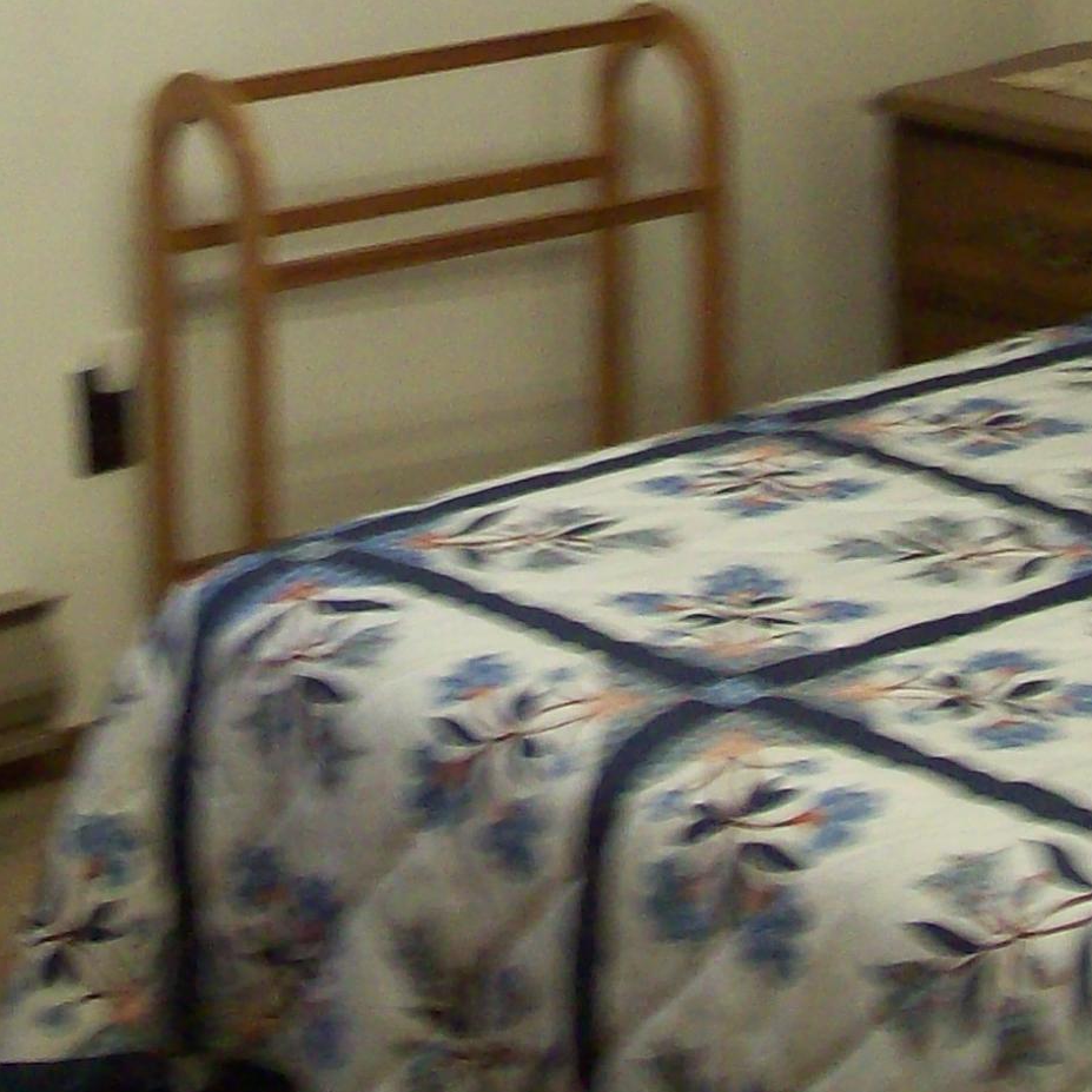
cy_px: -72
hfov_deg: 16.9
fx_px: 3676
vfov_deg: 16.4
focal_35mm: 103
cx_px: 521
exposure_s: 1/13.1
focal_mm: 6
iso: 160
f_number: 2.7
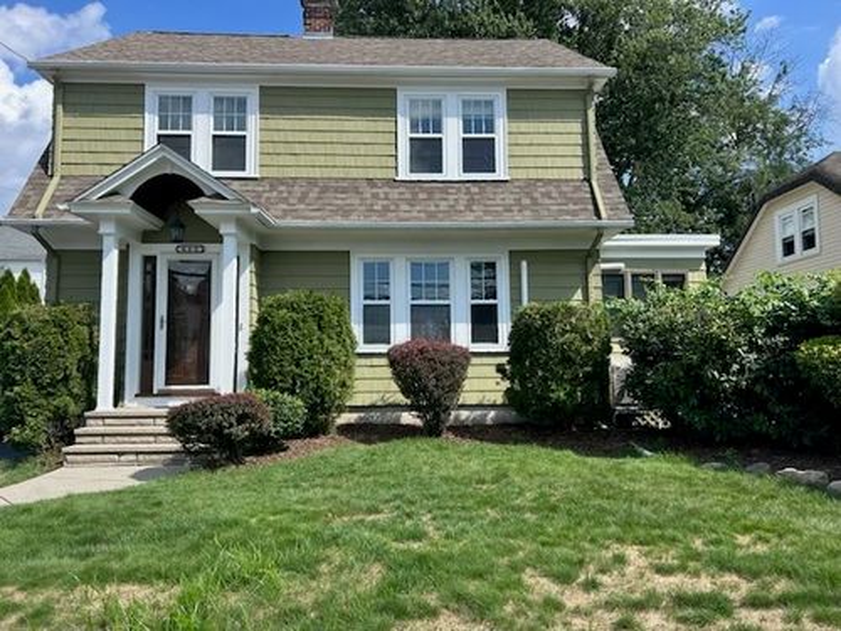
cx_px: 420
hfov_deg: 67.3
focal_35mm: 26
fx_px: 632
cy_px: 316
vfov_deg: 53.1
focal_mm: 5.7
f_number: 1.5
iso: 50
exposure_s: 1/2632
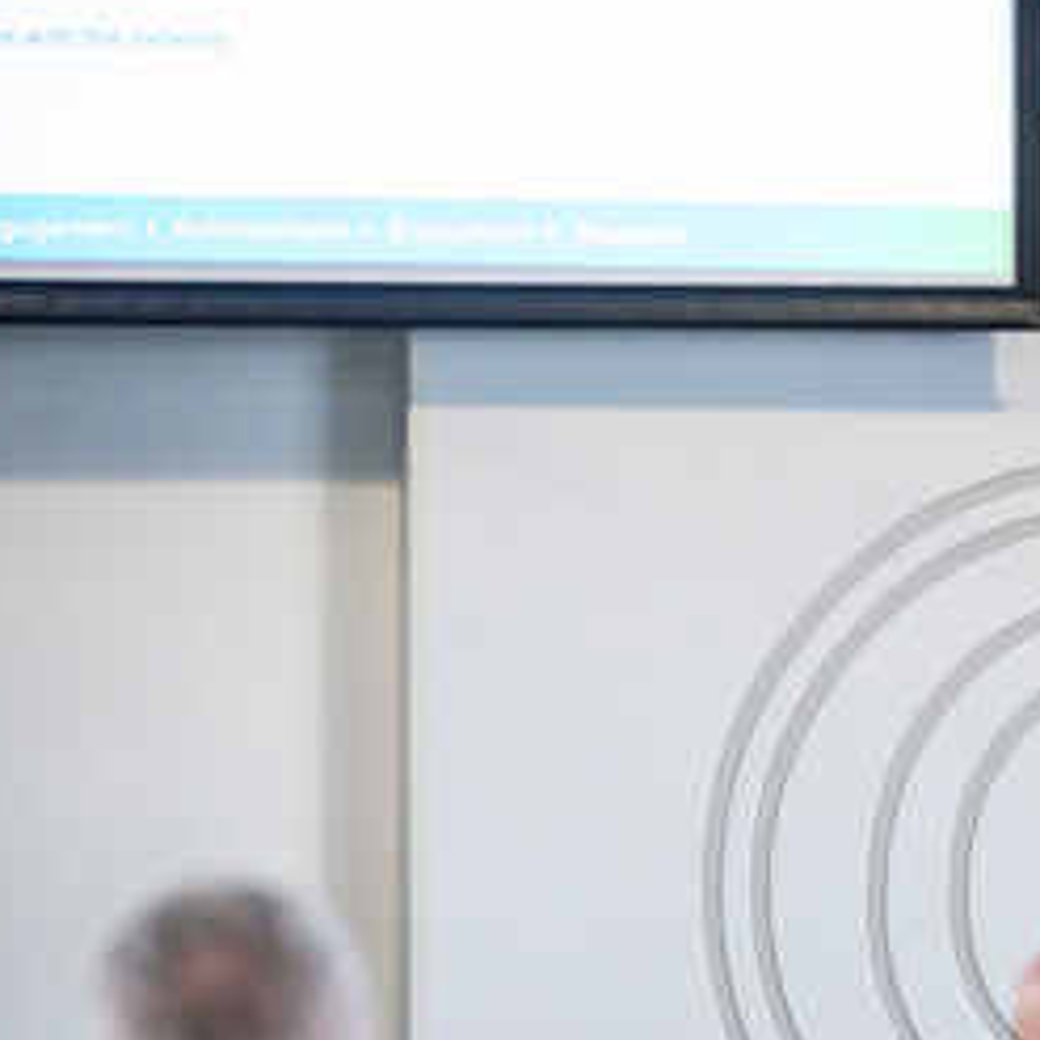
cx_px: 1177
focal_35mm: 369
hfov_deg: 4.7
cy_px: 978
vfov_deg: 4.7
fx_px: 12543
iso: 3200
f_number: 2.8
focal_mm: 150
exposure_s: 1/500
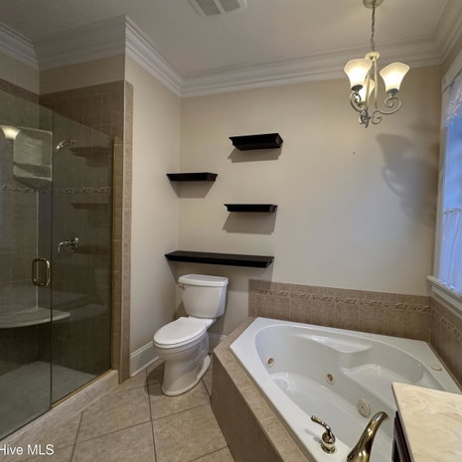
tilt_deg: -1.4
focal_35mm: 17
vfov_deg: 84.0
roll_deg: -2.0
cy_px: 233
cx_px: 270
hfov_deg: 83.3
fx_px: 257
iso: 200
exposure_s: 1/60
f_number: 2.2
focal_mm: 2.22
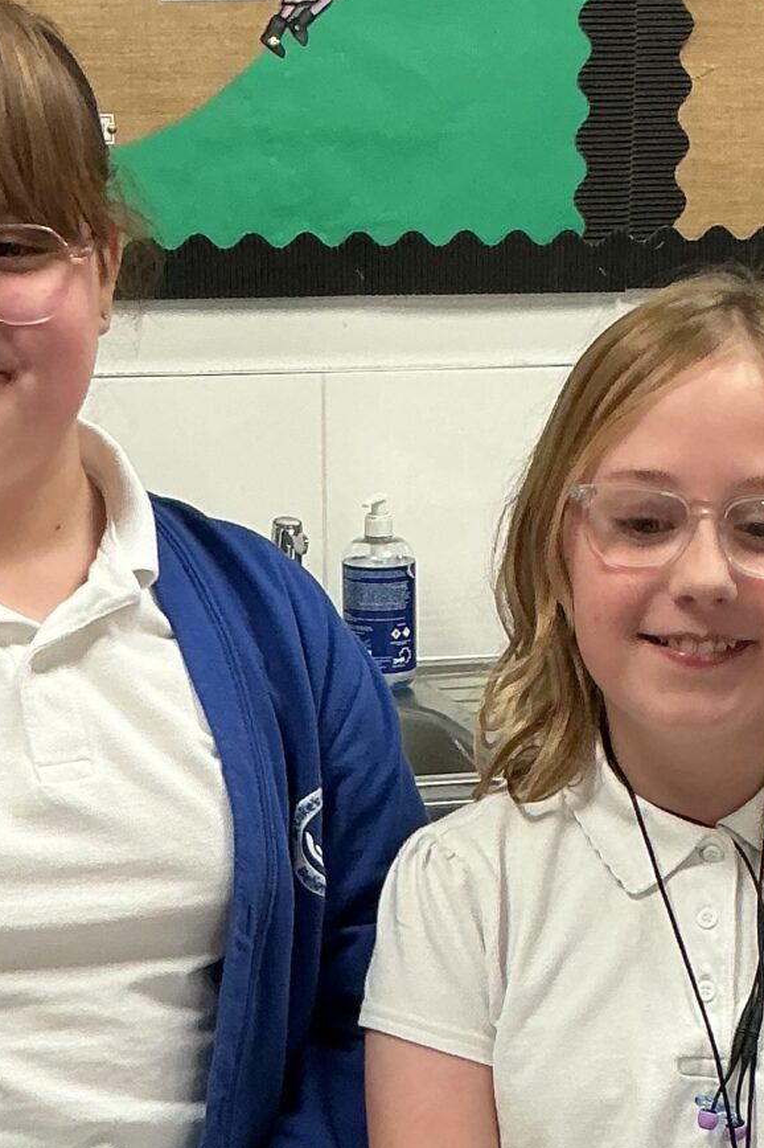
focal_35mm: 89
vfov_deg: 21.5
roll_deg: +0.5
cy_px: 1324
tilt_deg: -24.2
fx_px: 2835
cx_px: 395
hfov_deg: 15.3
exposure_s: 1/50
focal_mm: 3
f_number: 1.8
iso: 64
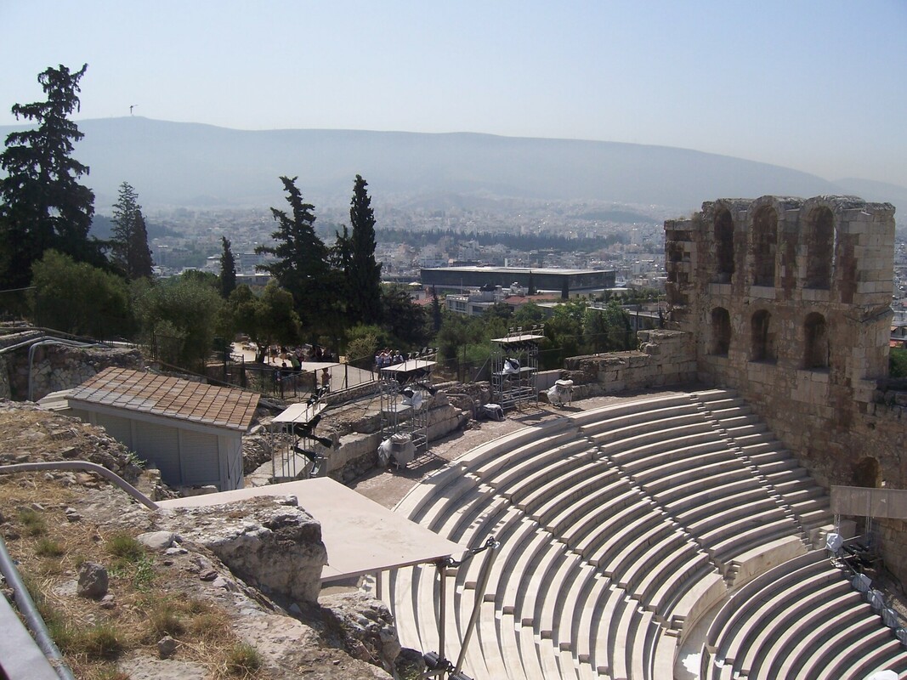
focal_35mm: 36
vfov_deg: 39.6
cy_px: 340
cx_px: 454
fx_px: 943
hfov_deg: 51.4
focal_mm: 6.2
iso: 80
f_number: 4.5
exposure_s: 1/800
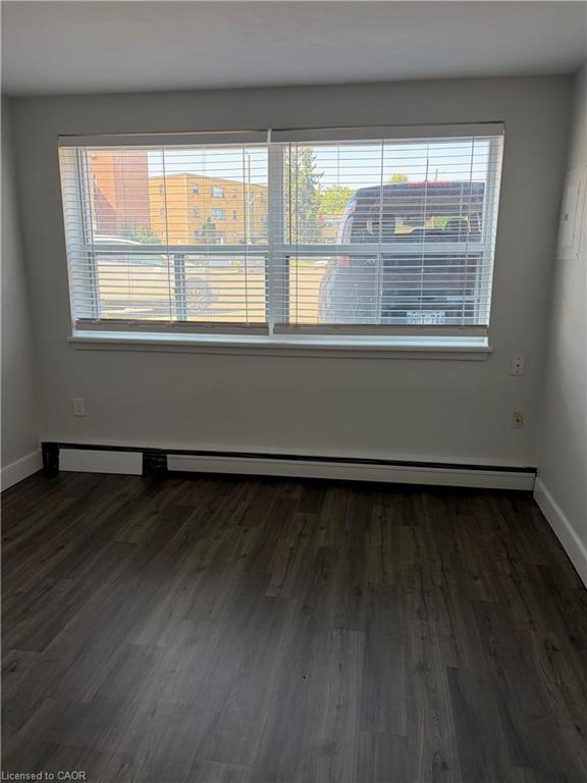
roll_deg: -0.2
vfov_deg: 67.3
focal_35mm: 26
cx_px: 294
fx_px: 588
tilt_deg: -10.8
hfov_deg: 53.1
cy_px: 392
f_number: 1.6
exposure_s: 1/211
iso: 80
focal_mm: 5.96
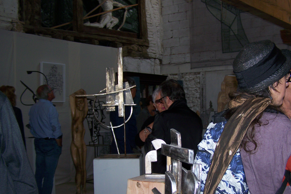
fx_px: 372
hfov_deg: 42.7
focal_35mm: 46
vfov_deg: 29.2
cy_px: 117
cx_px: 161
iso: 80
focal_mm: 6.3
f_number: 2.8
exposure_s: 1/60
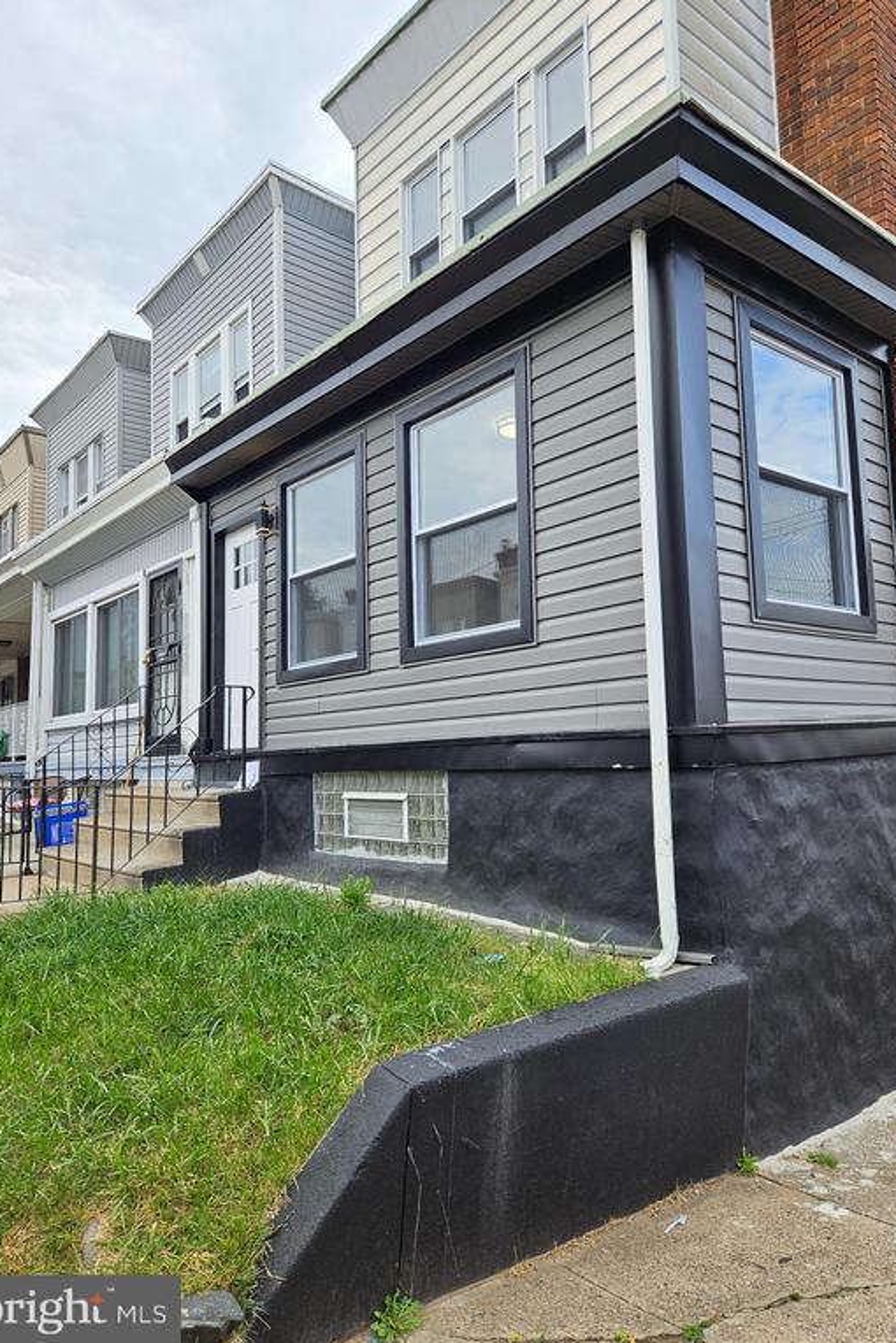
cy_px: 672
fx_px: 896
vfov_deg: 73.7
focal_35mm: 24
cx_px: 467
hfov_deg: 53.1
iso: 25
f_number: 1.8
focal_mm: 5.4
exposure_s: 1/671
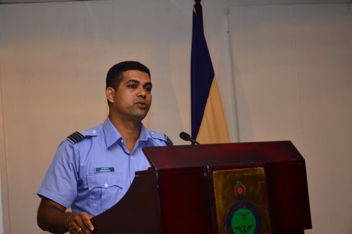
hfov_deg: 27.0
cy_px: 117
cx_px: 176
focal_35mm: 75
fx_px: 732
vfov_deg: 18.1
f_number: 5
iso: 400
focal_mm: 50
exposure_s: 1/60
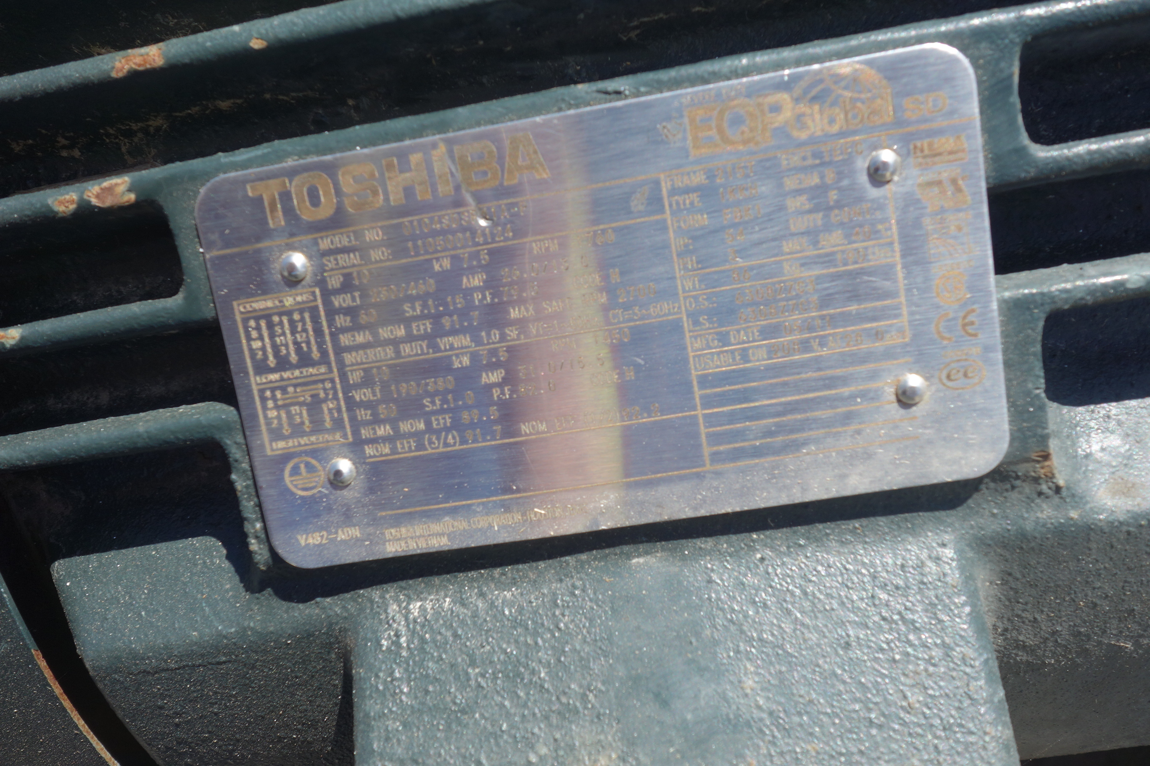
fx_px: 1118
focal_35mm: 35
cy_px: 383
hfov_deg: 54.4
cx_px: 575
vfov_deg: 37.9
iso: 125
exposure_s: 1/250
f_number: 5.6
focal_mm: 12.94
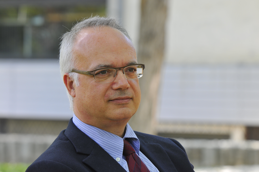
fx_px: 1293
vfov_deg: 7.6
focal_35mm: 180
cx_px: 130
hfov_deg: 11.4
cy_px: 86
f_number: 5
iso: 250
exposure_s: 1/200
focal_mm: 120
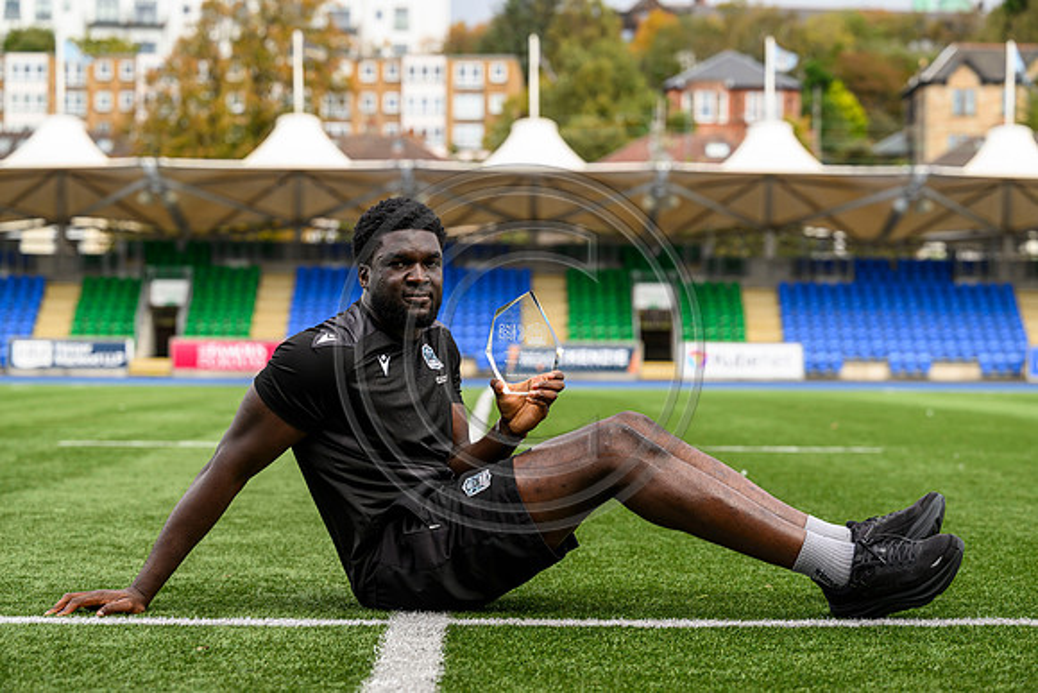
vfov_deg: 15.5
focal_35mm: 88
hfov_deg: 23.1
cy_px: 346
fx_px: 2538
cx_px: 519
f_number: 4
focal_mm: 88
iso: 160
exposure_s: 1/160
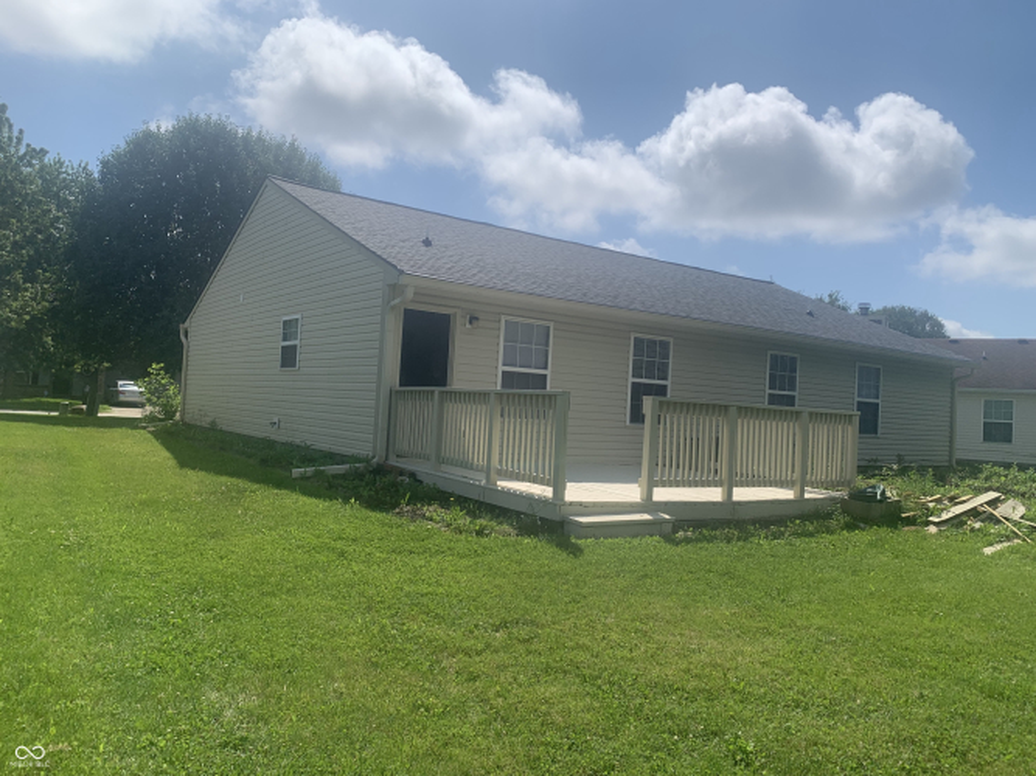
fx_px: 778
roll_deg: -5.7
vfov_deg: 53.0
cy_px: 388
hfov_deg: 67.3
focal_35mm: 26
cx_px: 518
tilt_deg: +0.8
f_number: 1.8
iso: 25
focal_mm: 4.25
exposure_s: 1/4902
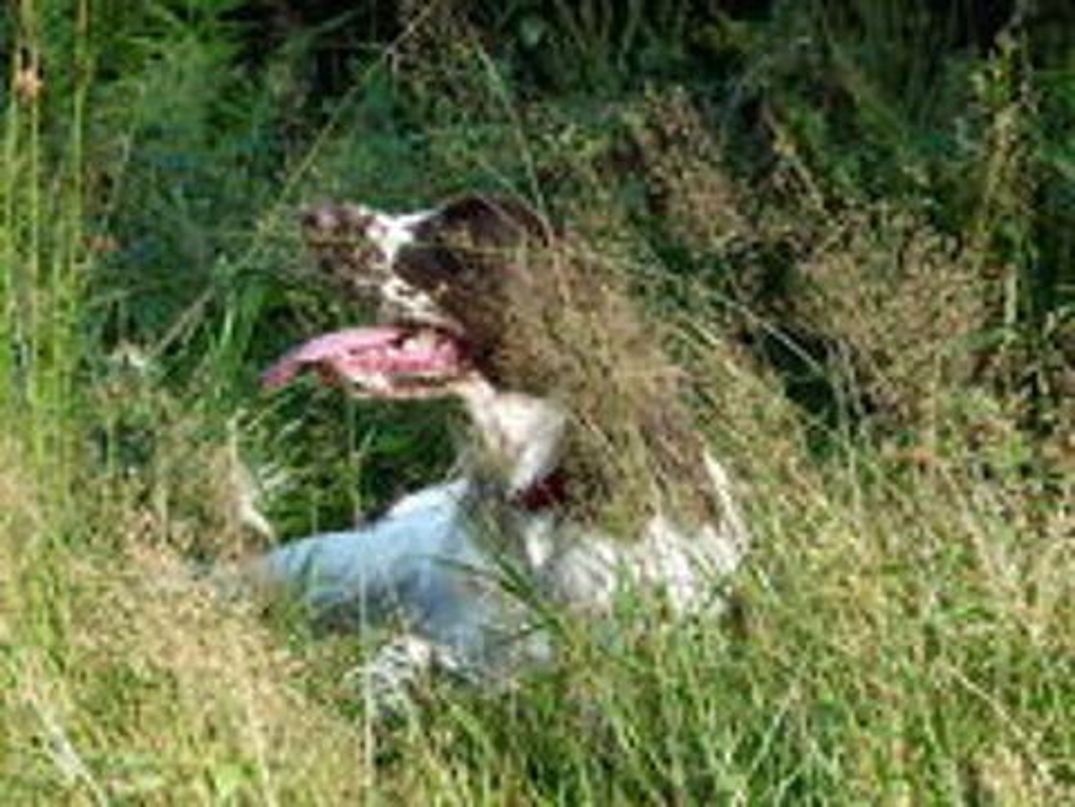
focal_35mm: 82
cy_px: 404
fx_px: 2547
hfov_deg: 23.8
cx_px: 538
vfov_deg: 18.0
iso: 125
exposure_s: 1/125
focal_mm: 14.8
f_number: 4
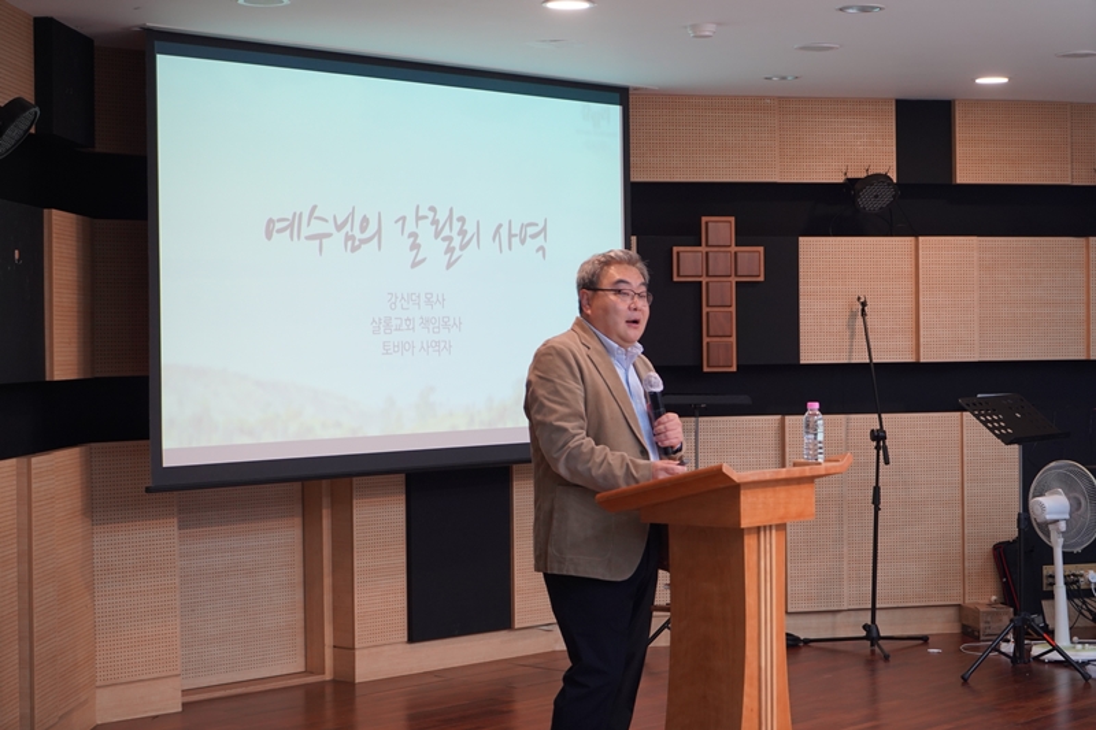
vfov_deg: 19.4
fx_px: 2131
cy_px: 365
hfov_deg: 28.8
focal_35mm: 70
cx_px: 548
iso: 1250
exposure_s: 1/160
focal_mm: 70
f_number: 4
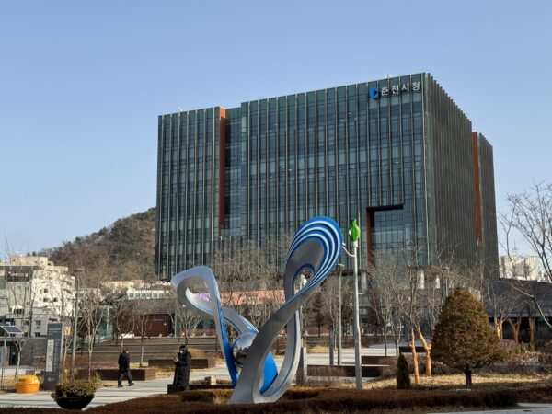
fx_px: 765
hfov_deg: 39.7
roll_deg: +0.2
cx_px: 276
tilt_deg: +10.4
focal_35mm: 48
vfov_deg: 30.3
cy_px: 207
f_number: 1.78
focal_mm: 6.86
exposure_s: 1/2415
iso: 64
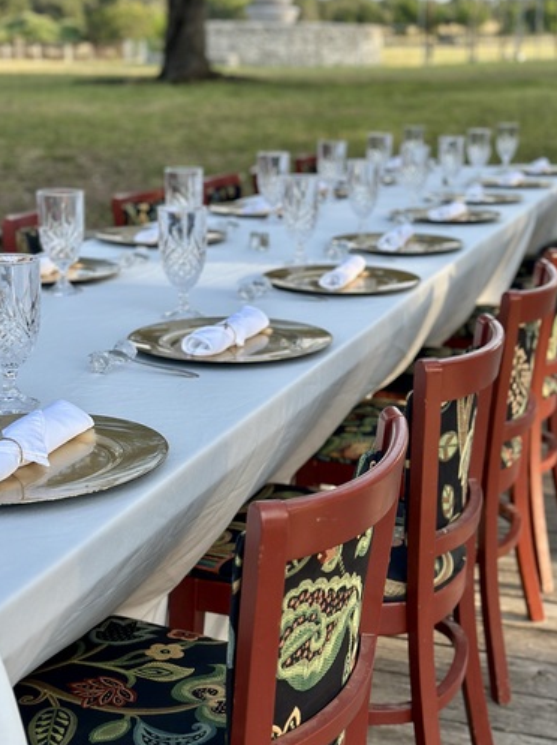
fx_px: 1246
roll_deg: -1.2
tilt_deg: -11.2
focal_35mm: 58
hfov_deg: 25.2
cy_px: 319
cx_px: 310
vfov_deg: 33.2
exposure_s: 1/1000
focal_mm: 6.86
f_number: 1.78
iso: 80
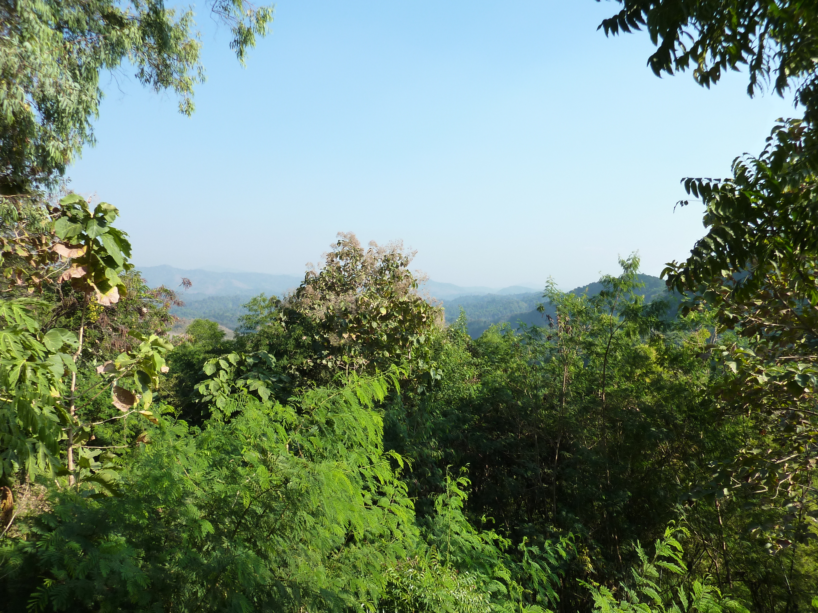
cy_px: 306
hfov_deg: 69.4
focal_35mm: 25
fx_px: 591
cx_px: 409
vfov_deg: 54.9
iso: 125
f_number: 4
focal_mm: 4.1
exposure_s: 1/320
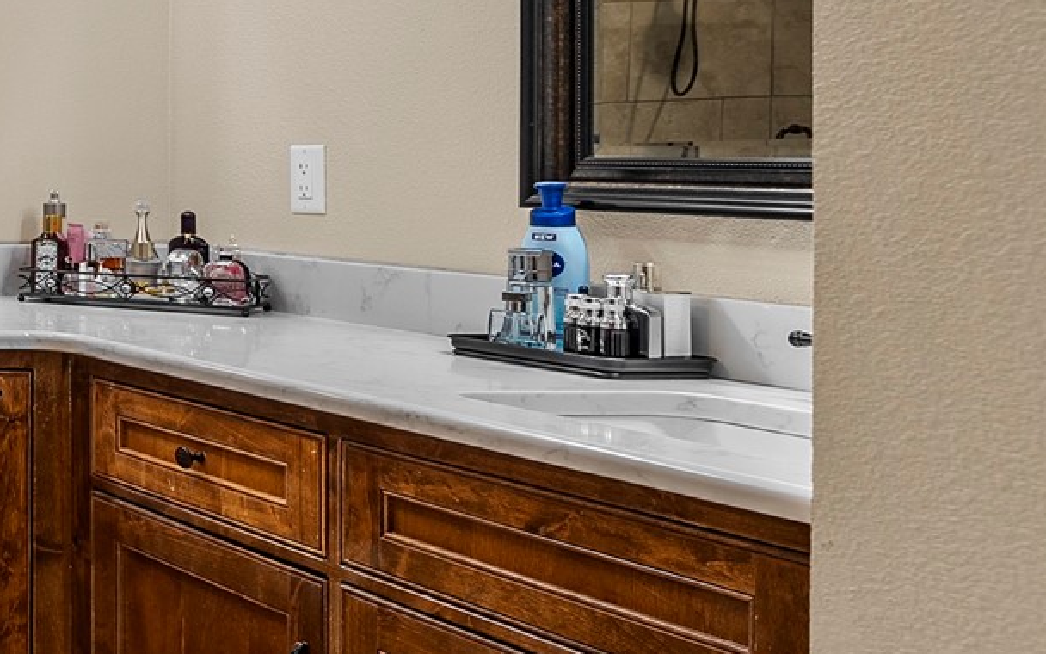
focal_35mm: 51
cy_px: 162
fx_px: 1454
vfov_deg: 25.0
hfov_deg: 22.8
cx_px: -810
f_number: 8
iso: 160
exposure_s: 1/2.5
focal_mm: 14
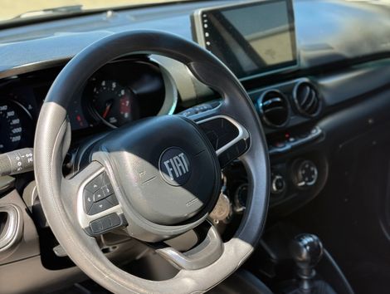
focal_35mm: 48
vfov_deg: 30.3
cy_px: 147
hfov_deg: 39.6
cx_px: 195
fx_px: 542
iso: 125
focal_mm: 6.76
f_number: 1.78
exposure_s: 1/242
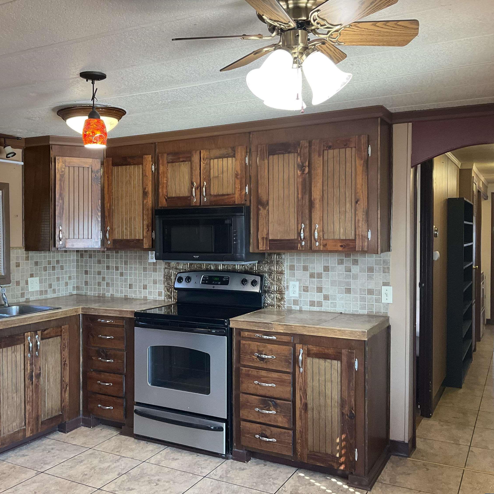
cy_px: 252
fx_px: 565
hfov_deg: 46.9
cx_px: 192
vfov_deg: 47.2
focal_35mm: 35
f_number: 1.8
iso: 64
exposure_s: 1/60
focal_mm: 3
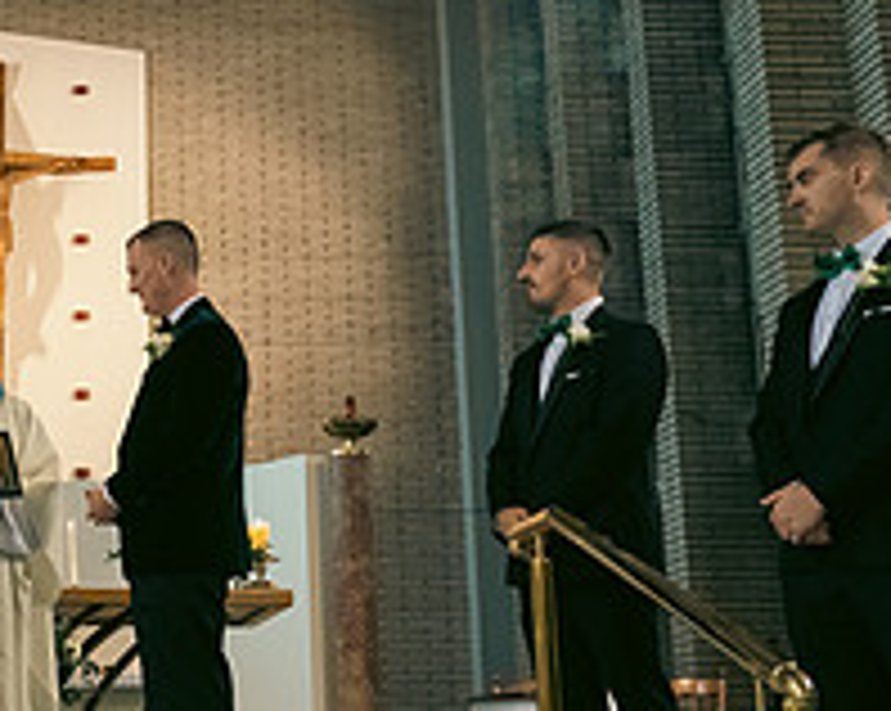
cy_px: 371
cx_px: -32
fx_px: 1739
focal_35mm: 66
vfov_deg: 23.1
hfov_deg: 26.9
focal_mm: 24
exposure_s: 1/160
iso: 1000
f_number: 3.5
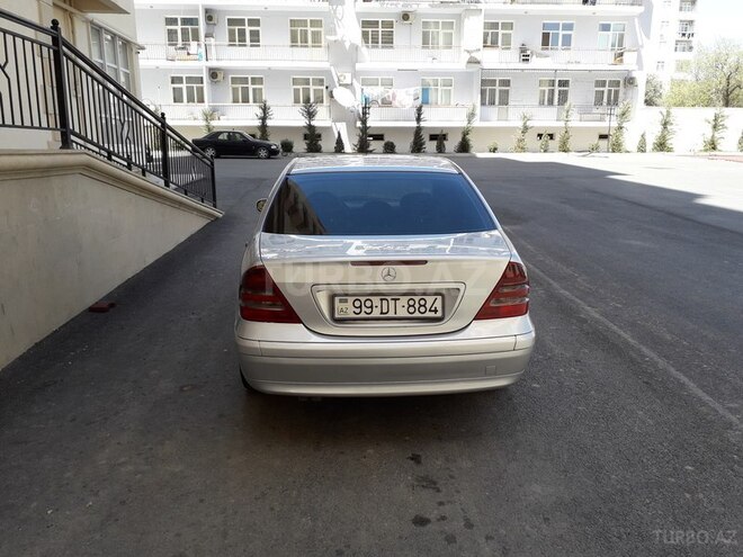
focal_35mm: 27
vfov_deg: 51.4
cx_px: 372
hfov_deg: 65.3
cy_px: 278
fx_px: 580
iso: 40
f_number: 1.9
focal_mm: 3.6
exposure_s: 1/450
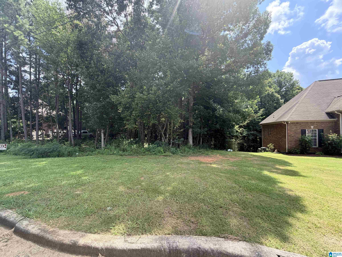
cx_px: 171
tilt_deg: +1.3
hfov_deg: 102.1
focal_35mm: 14
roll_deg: +0.9
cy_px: 128
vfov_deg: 85.7
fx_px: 138
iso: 64
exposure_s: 1/502
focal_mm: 2.22
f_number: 2.2
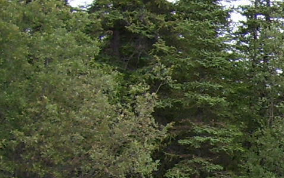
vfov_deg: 8.4
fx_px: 1200
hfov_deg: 12.4
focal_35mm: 155
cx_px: 505
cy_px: 227
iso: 80
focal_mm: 5.6
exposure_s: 1/250
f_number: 4.8
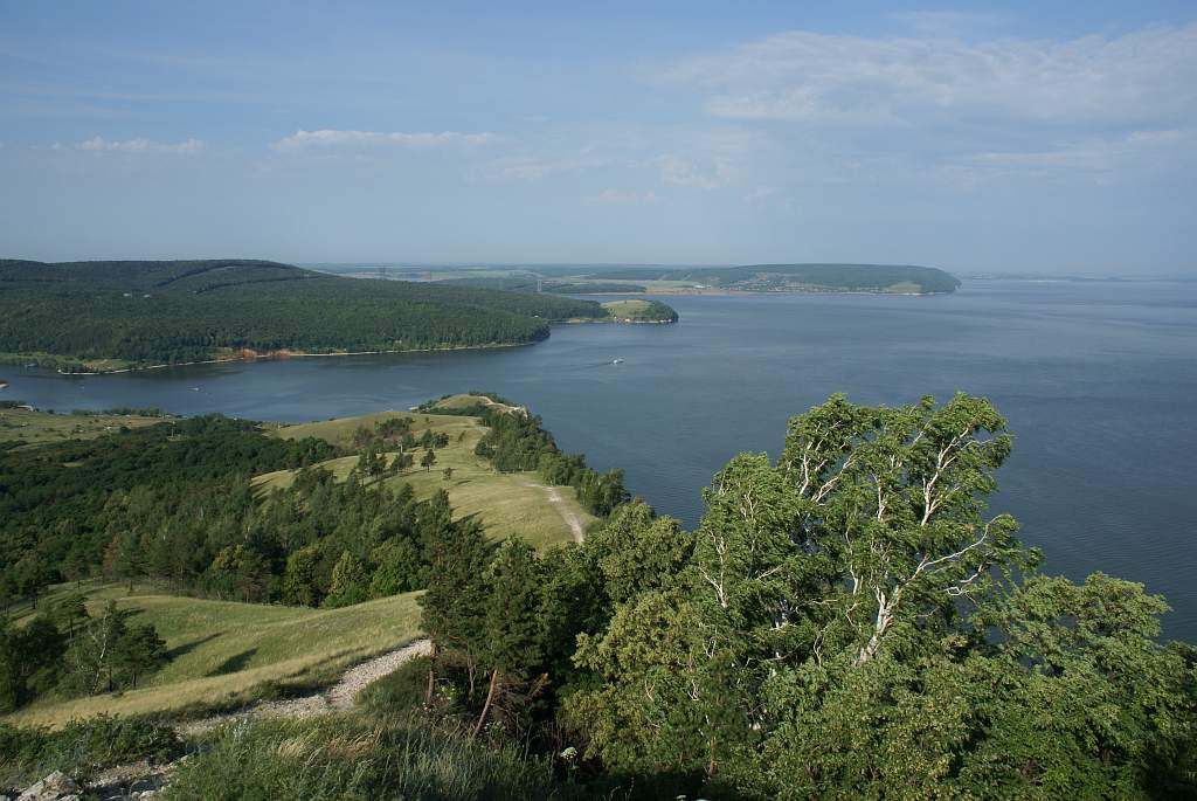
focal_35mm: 27
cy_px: 400
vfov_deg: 48.0
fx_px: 899
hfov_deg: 67.3
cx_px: 598
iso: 100
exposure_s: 1/80
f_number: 16
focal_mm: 18
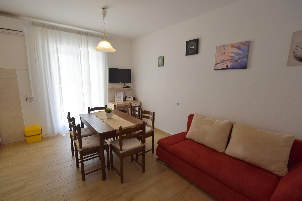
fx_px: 126
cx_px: 151
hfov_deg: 100.4
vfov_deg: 77.3
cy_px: 100
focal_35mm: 15
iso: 400
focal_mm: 10
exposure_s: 1/80
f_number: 4.5
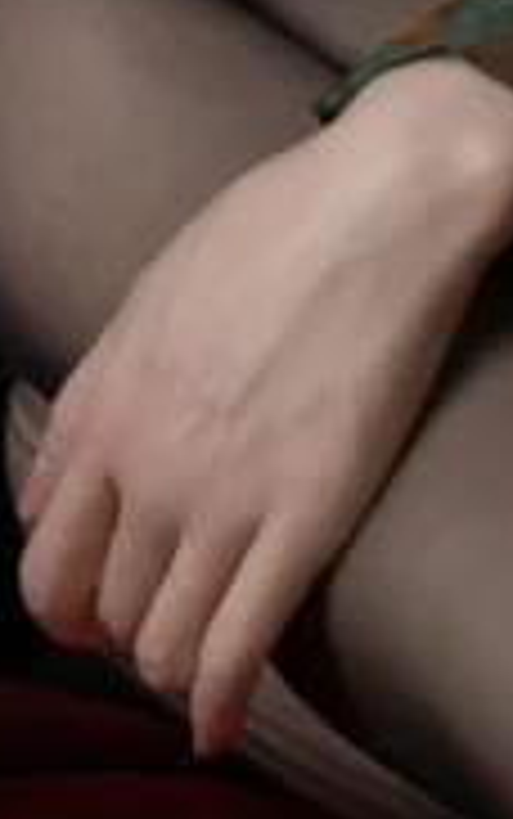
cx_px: 871
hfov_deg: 3.8
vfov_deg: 6.0
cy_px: -819
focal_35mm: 343
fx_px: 7666
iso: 320
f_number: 4
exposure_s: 1/200
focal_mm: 51
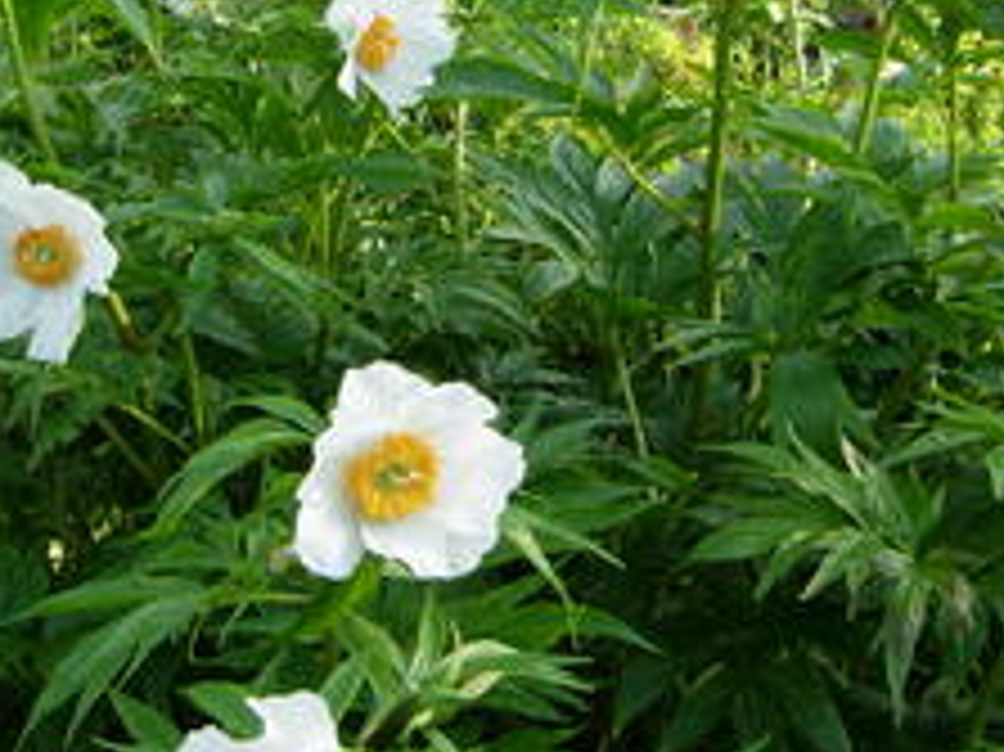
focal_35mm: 71
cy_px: 104
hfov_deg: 27.3
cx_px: 392
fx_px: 2058
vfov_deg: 20.4
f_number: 3.8
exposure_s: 1/114
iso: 50
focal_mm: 7.5
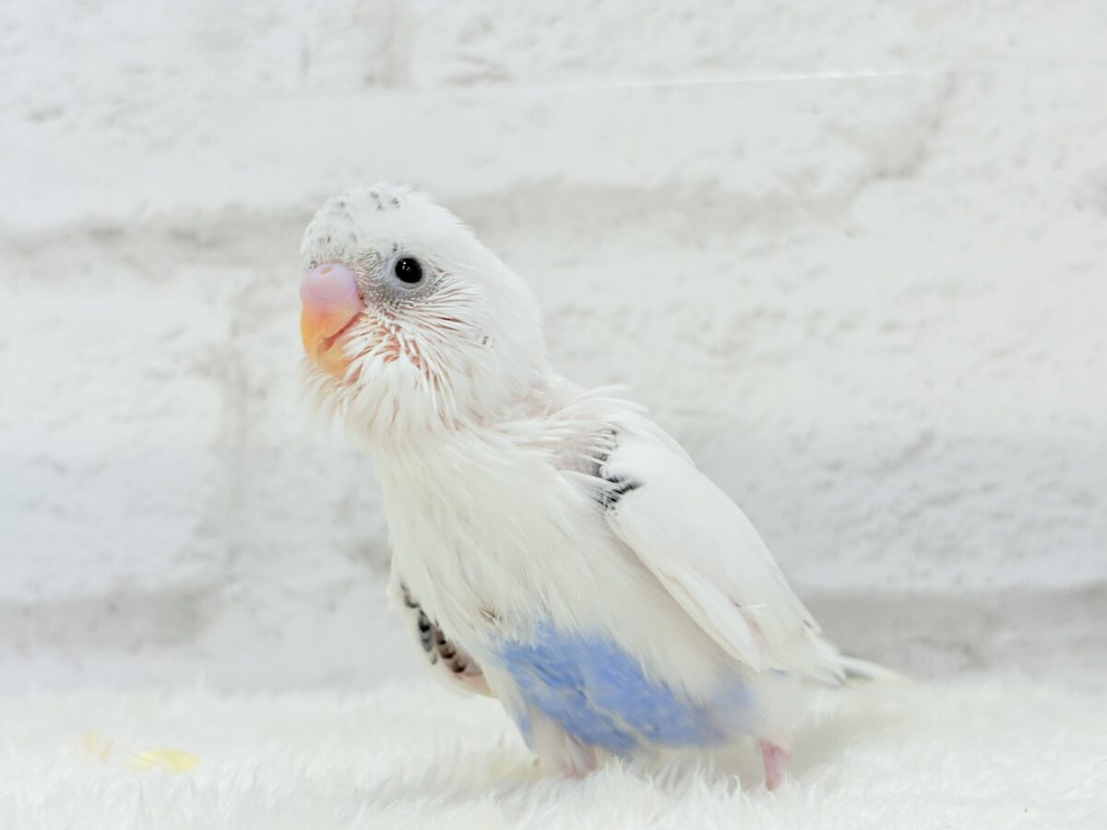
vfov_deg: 28.0
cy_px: 415
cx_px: 554
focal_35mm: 52
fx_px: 1663
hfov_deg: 36.8
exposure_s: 1/100
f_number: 1.6
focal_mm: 5.96
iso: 50
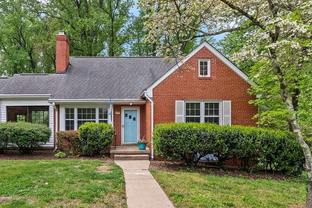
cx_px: 111
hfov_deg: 74.3
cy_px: 126
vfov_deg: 54.7
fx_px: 199
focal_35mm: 23
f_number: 8
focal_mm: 17
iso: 800
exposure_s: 1/160
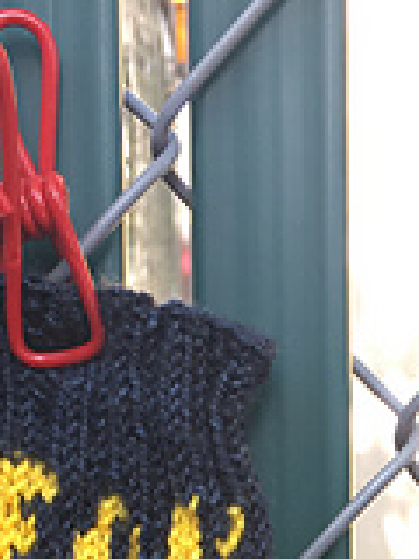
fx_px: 1872
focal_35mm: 116
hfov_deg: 12.6
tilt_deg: -15.5
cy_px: 835
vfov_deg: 15.6
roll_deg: +0.5
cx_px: 412
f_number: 2.2
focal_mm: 4.15
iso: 32
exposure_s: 1/120
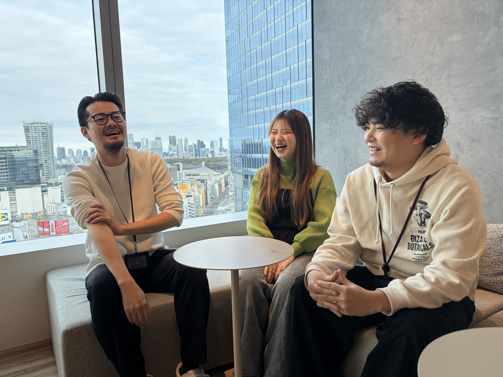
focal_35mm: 26
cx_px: 252
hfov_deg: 67.3
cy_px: 188
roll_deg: +2.5
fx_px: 378
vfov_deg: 53.1
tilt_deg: -5.4
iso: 50
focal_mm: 5.96
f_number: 1.6
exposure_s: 1/402
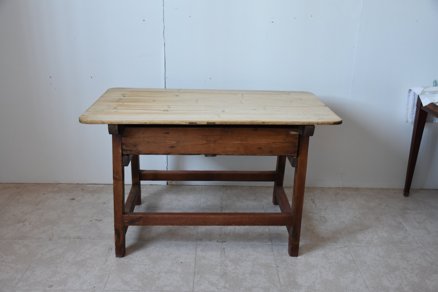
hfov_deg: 55.1
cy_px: 146
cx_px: 219
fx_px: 420
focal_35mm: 34
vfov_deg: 38.4
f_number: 4.5
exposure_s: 1/80
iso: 800
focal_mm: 23
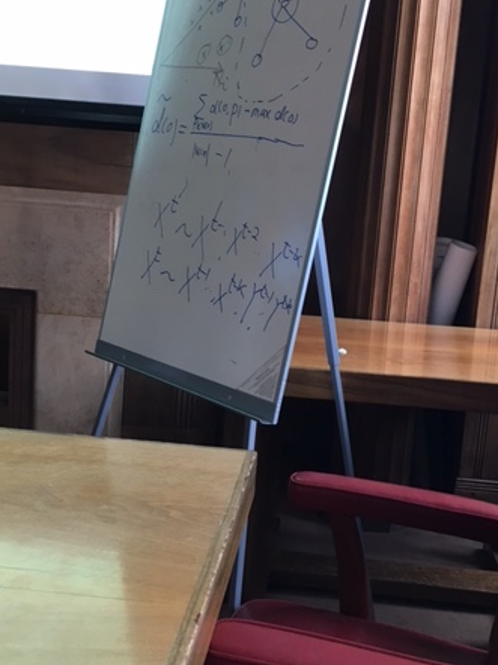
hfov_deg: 34.3
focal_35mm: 42
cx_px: 272
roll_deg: -5.2
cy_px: 348
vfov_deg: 44.8
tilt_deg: -9.7
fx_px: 806
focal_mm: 4.15
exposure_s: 1/33
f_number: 2.2
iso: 100
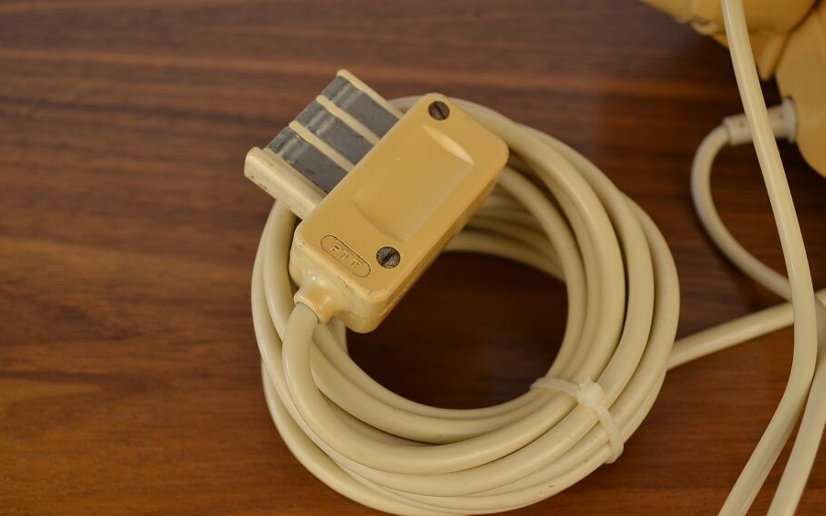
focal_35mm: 50
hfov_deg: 40.3
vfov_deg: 25.8
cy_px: 273
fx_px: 1126
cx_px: 419
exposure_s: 1/125
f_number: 5.6
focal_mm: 32
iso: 220
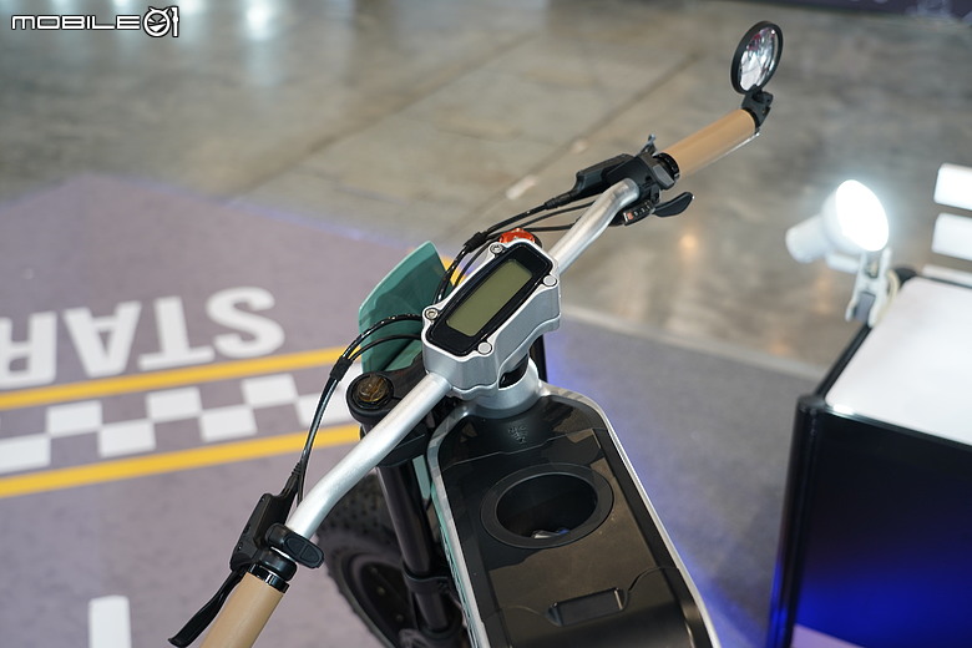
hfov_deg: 42.7
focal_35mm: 46
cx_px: 486
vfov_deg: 29.2
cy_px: 324
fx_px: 1242
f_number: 4
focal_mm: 46
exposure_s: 1/60
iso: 500
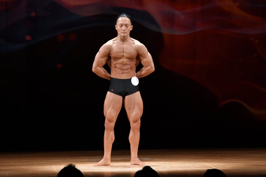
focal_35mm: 255
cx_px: 133
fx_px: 1883
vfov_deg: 5.4
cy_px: 88
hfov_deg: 8.1
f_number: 5.6
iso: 3200
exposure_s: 1/400
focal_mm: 170
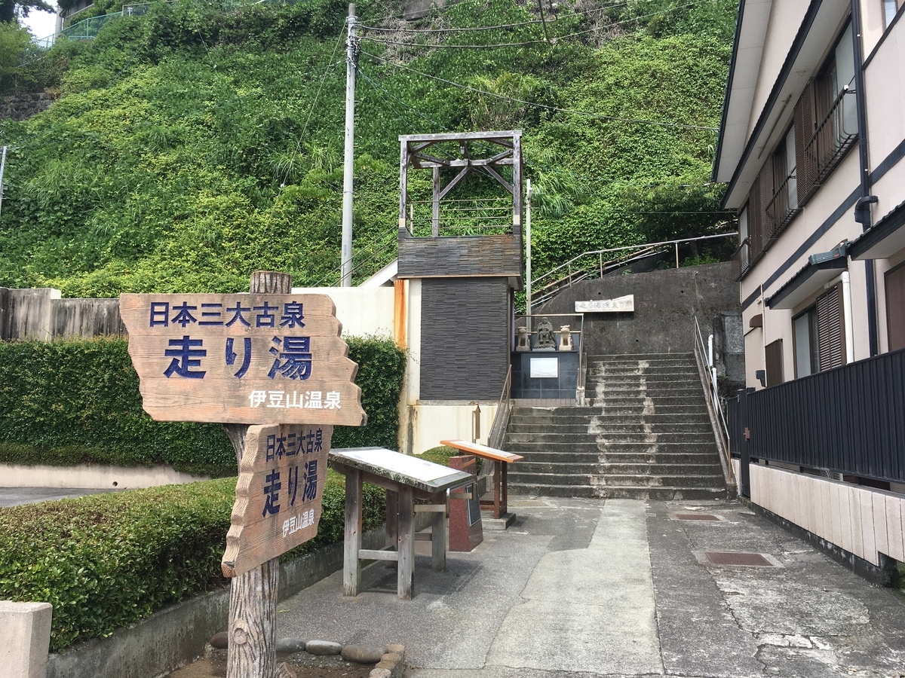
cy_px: 339
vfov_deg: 48.2
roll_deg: -1.8
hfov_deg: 61.7
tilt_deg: +7.0
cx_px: 452
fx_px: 758
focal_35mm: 29
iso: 25
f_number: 2.2
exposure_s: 1/986
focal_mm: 4.15
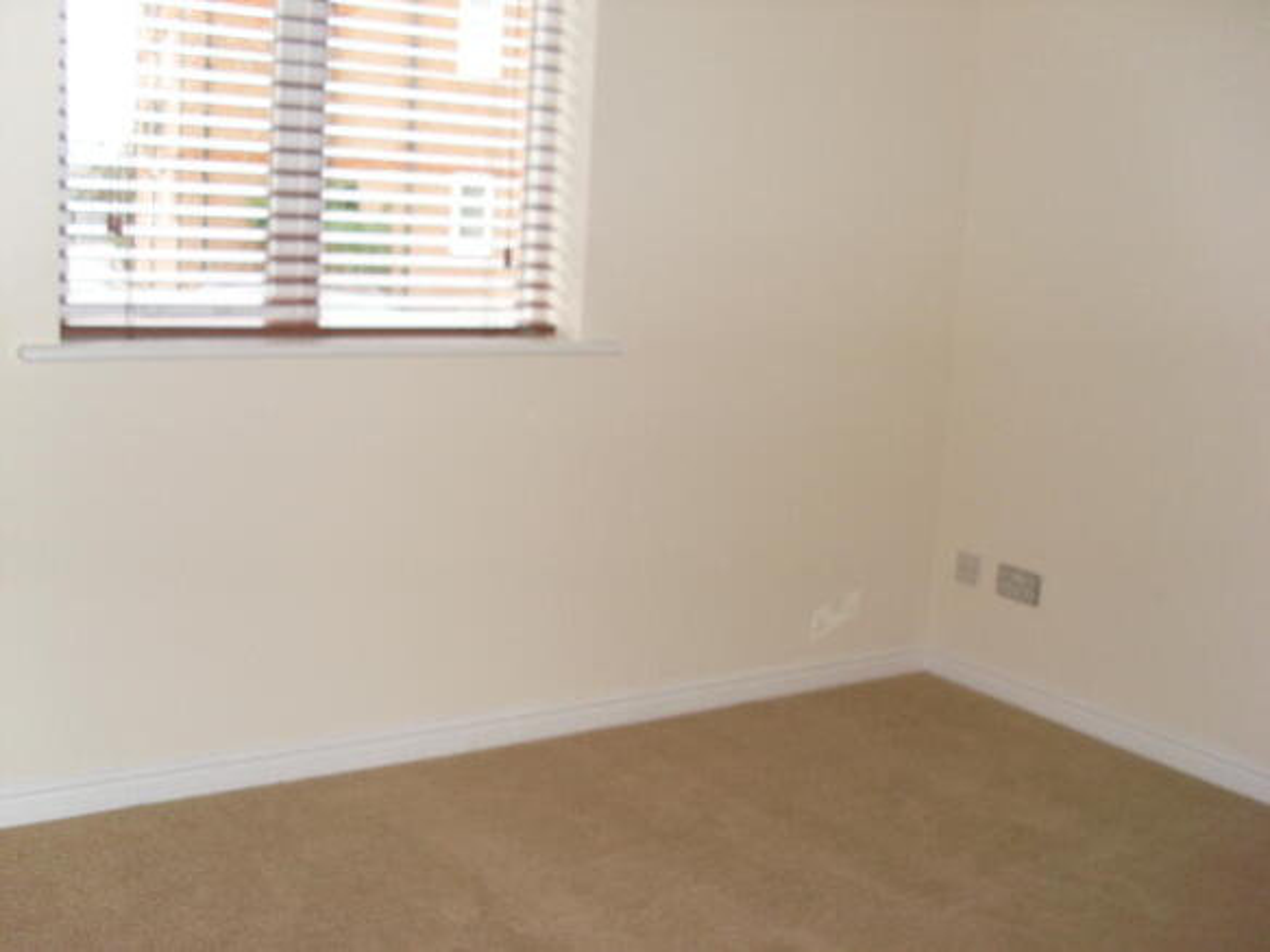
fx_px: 1394
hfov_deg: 49.0
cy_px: 476
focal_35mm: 38
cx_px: 635
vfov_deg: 37.7
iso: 100
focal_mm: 6.3
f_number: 3
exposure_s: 1/45
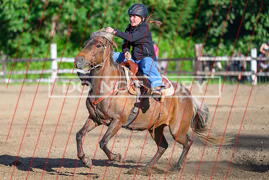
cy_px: 101
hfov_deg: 10.3
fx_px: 1489
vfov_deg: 6.9
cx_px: 123
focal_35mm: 199
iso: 220
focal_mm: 140
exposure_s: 1/2500
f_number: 2.8
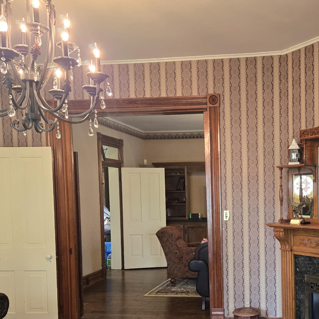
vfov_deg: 40.2
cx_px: 247
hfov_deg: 39.6
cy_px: 222
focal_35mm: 41
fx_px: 427
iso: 320
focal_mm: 5.4
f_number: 1.8
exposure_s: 1/120
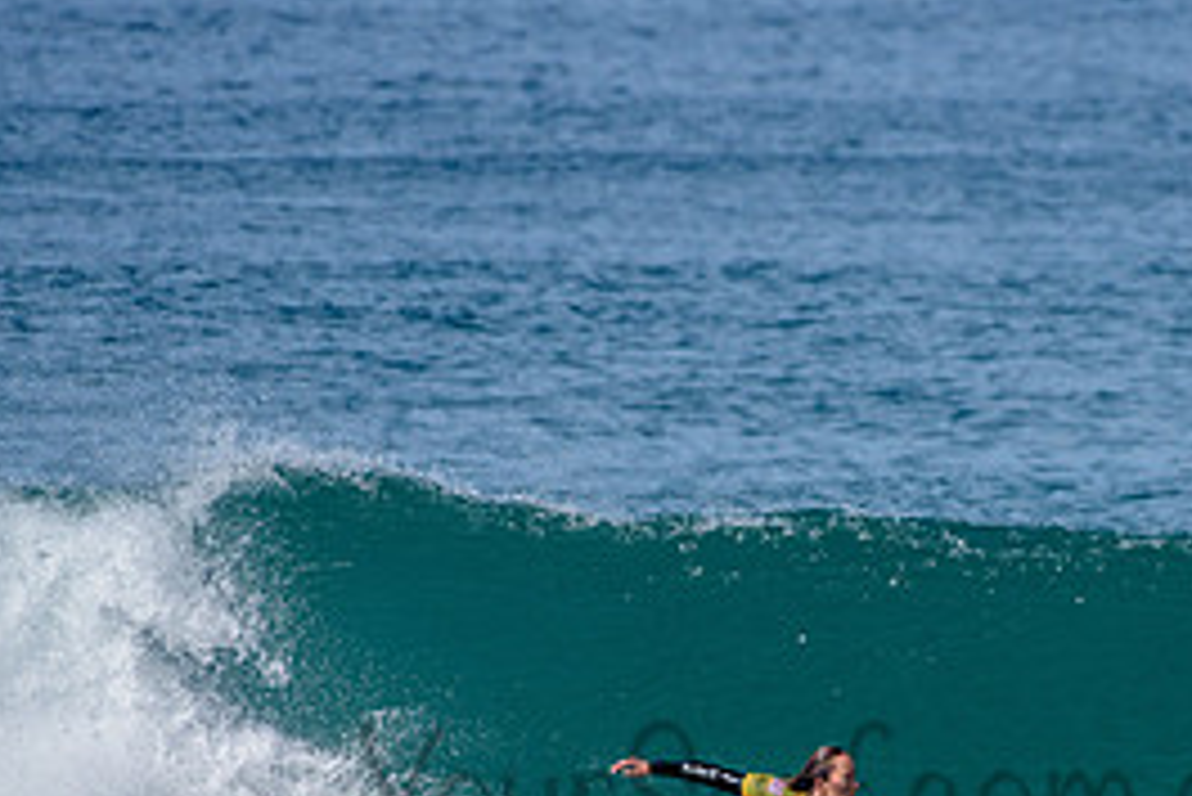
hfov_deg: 1.9
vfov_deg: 1.3
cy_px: 753
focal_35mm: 1095
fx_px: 36275
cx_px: 823
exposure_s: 1/2500
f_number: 6.3
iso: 250
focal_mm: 500
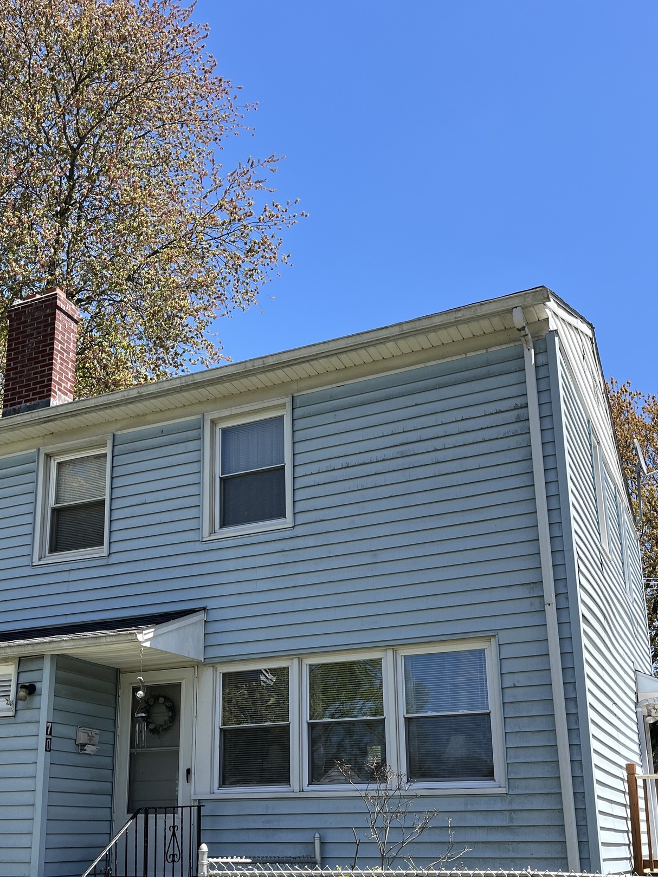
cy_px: 579
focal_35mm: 37
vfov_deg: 49.3
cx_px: 274
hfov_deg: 38.6
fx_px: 938
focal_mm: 5.1
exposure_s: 1/1832
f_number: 1.6
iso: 50
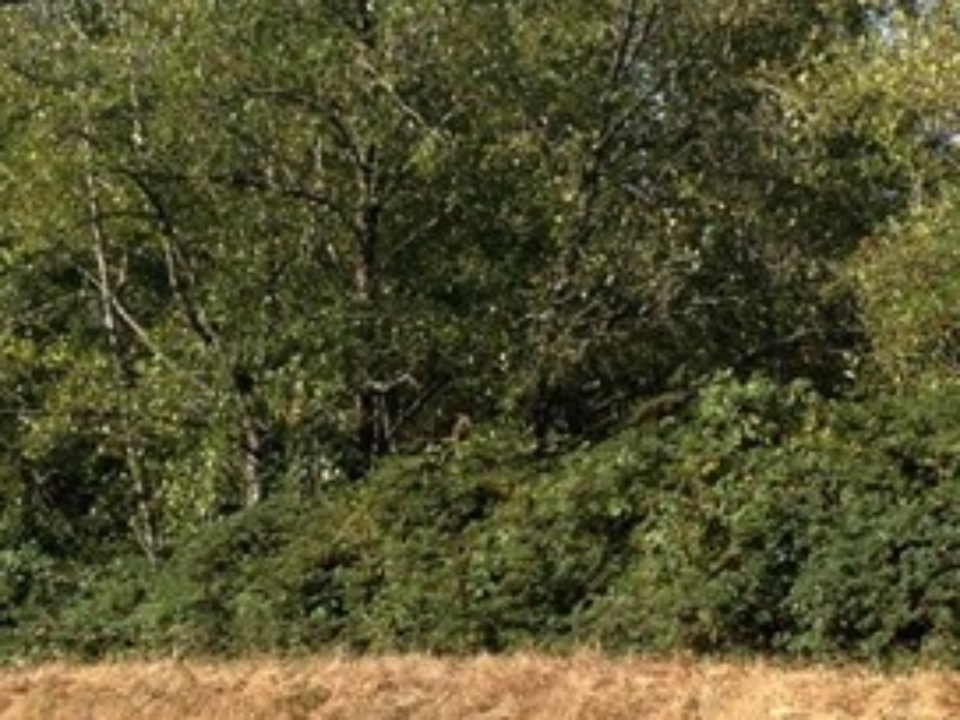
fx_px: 3661
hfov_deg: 14.9
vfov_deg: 11.2
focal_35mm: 132
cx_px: 593
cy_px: 441
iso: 50
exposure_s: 1/1042
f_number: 2.4
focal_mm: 4.28
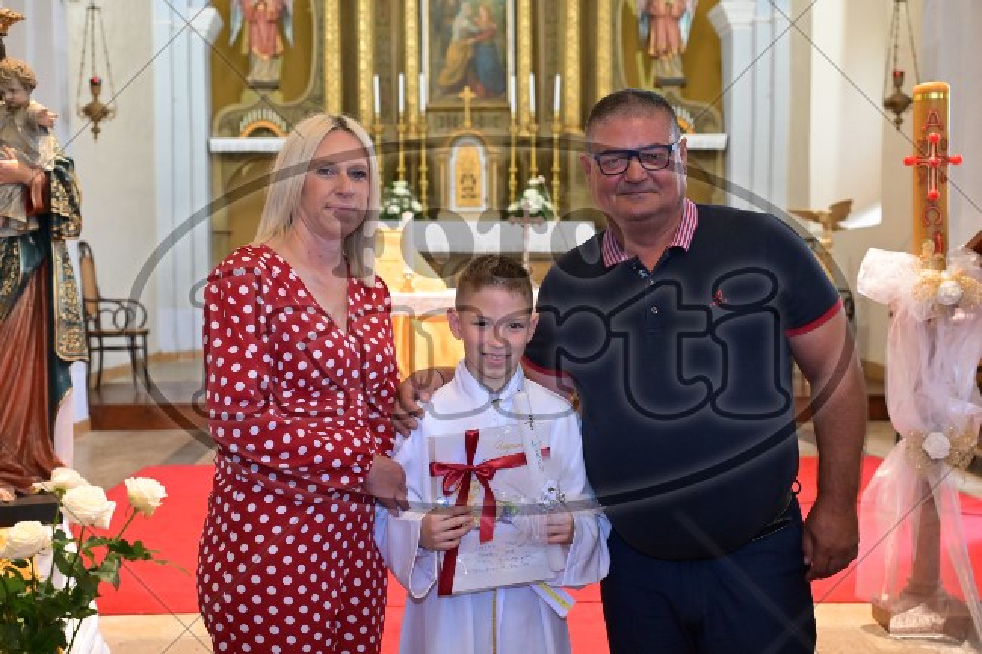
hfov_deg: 46.4
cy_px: 327
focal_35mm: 42
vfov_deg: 31.9
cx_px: 491
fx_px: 1145
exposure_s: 1/125
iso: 5000
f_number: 4.5
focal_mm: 42
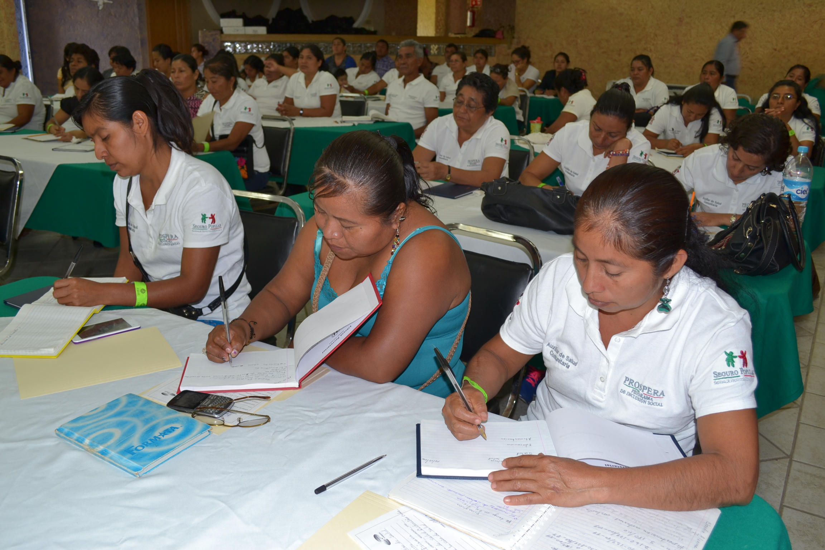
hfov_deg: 61.9
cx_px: 412
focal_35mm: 30
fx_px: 687
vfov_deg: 43.6
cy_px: 275
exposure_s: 1/13
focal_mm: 20
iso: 200
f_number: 5
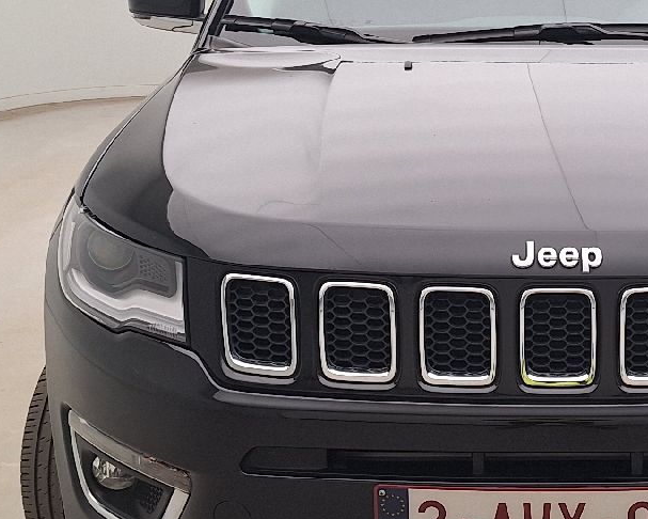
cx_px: 567
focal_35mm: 71
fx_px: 1362
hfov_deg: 26.0
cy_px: 256
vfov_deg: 21.6
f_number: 1.8
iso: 40
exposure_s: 1/103
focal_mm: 5.54
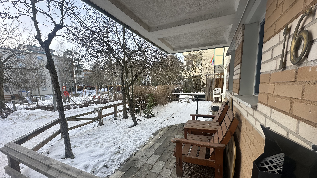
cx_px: 153
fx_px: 134
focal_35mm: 16
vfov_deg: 66.6
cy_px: 104
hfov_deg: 99.3
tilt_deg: -8.2
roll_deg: +1.4
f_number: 2.2
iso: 40
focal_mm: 2.22
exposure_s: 1/558
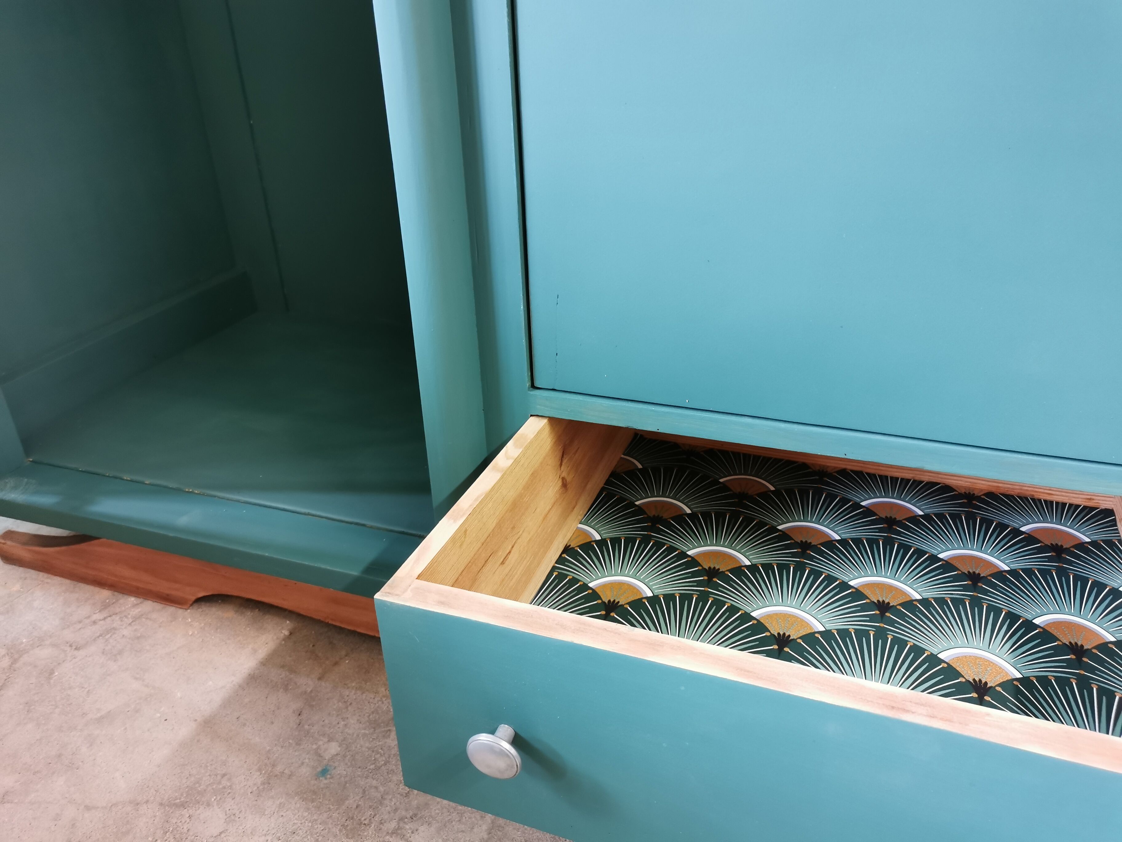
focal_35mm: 27
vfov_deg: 51.4
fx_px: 875
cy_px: 421
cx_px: 561
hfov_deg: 65.3
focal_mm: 5.58
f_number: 1.8
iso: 320
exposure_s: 1/33.3
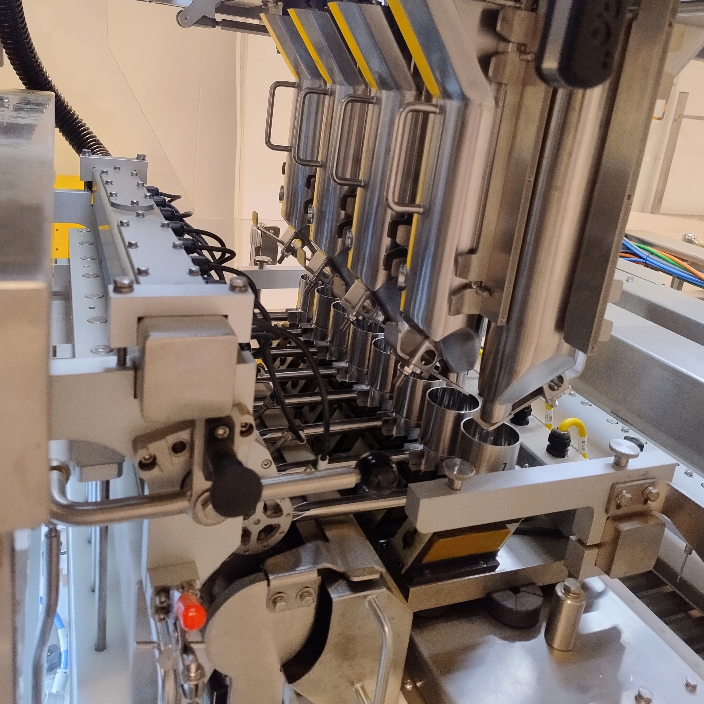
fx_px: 667
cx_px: 351
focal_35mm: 29
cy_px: 260
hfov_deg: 55.6
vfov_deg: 54.9
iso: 391
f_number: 1.8
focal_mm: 5.56
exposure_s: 1/50
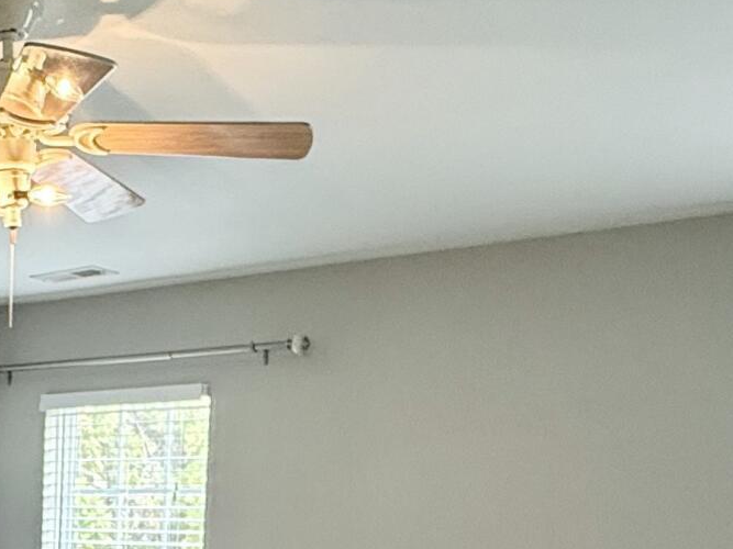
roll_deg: -2.0
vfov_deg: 20.8
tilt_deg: -8.5
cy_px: 749
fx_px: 1334
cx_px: 36
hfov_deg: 29.1
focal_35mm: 63
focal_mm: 2.22
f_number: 2.2
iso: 200
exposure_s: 1/120
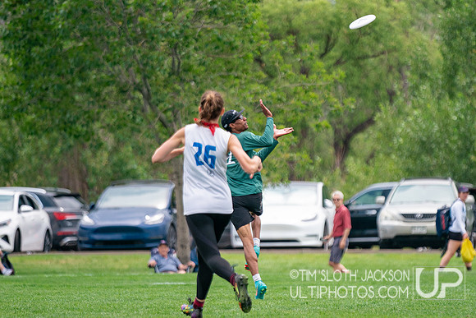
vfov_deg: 4.4
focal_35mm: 312
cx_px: 281
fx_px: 4124
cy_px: 177
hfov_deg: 6.6
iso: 640
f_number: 2.8
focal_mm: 200
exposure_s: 1/5000
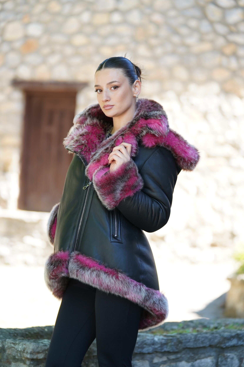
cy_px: 183
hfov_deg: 12.3
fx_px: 1128
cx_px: 121
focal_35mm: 111
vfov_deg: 18.4
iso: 320
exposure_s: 1/320
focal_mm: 108
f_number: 2.8
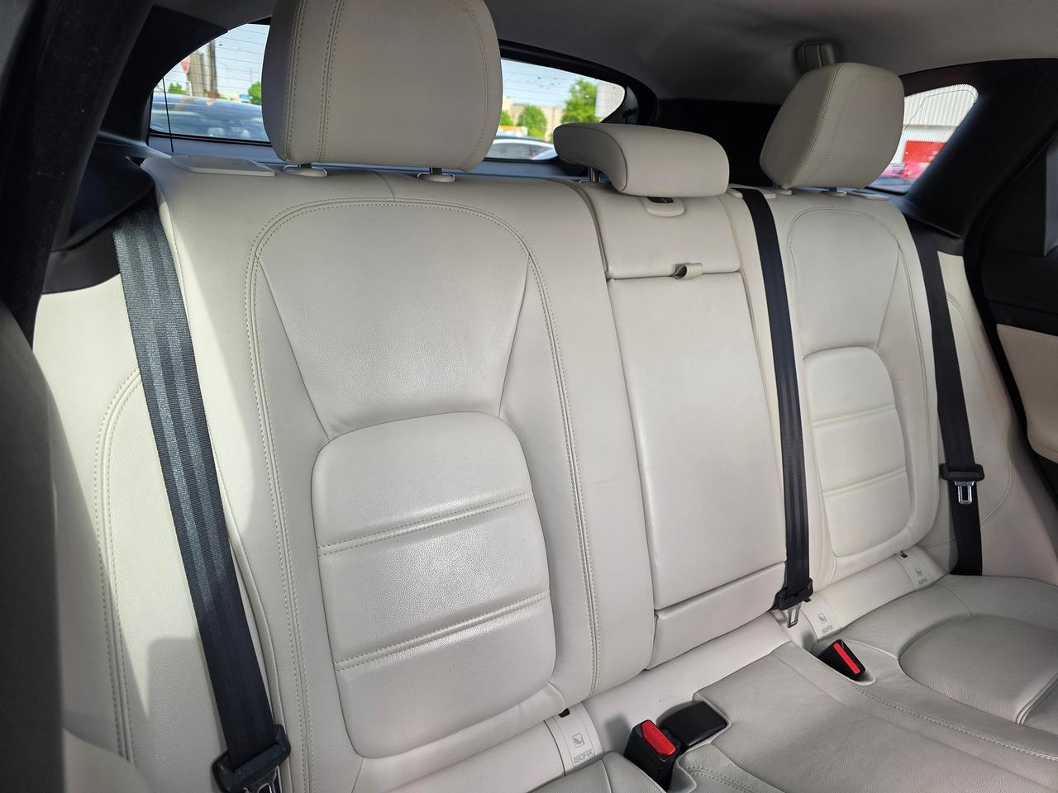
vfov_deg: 58.9
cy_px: 396
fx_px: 703
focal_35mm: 23
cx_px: 529
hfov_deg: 73.9
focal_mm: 6.3
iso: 50
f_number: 1.7
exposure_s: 1/180
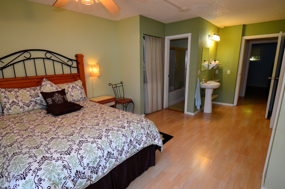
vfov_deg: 67.1
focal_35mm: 18
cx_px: 142
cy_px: 94
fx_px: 142
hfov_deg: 90.1
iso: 800
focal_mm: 12
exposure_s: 1/60
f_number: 7.1
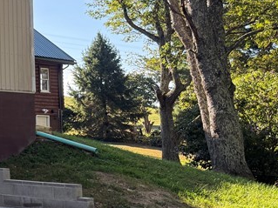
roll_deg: -0.6
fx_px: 618
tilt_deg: +5.8
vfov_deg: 19.1
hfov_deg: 20.9
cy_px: 76
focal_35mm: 77
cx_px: -158
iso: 100
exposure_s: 1/858
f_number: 1.78
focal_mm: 6.76
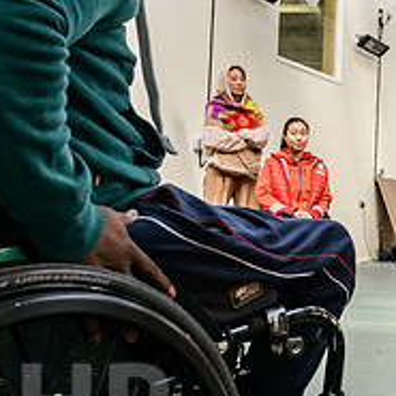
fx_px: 1010
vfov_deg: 22.2
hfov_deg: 20.4
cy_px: 165
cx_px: 503
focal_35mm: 78
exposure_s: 1/200
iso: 1600
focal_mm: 24
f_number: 5.6
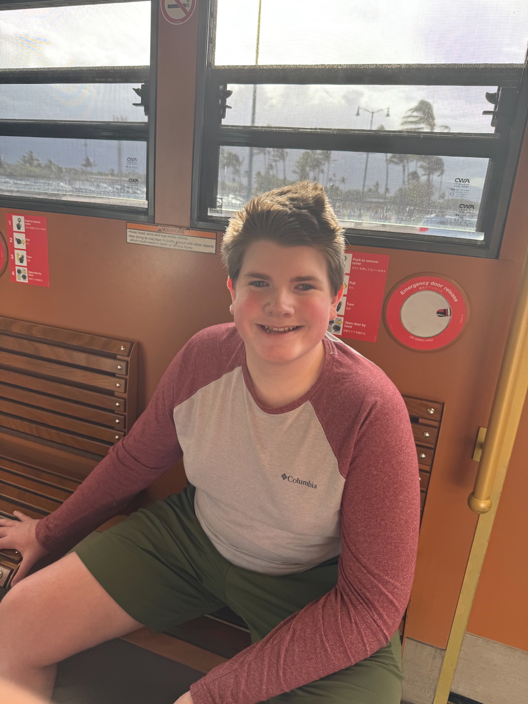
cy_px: 352
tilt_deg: -17.1
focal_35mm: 24
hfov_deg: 56.8
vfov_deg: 71.6
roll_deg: -4.5
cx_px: 264
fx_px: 488
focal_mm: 6.76
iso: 100
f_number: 1.78
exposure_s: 1/171
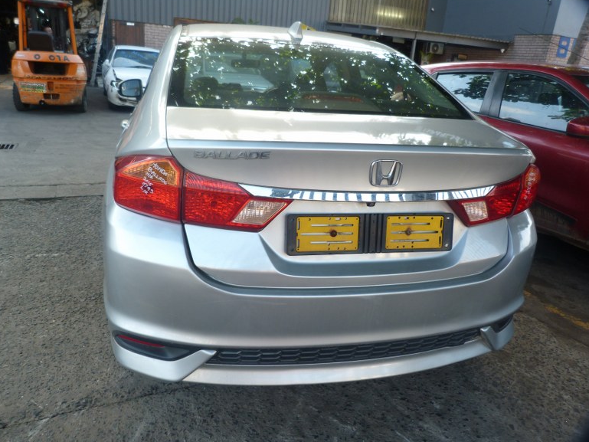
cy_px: 218
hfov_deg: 67.3
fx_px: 442
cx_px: 287
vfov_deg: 53.1
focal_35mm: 26
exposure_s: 1/60
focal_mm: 4.5
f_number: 2.8
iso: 80
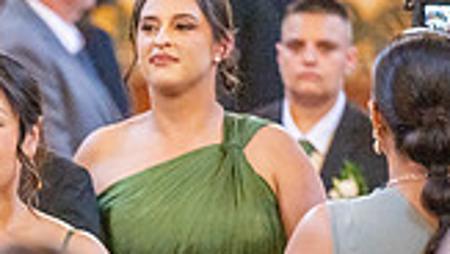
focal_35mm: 747
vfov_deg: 1.6
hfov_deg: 2.9
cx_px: -138
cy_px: 404
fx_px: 8921
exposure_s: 1/320
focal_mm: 200
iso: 1250
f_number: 3.2
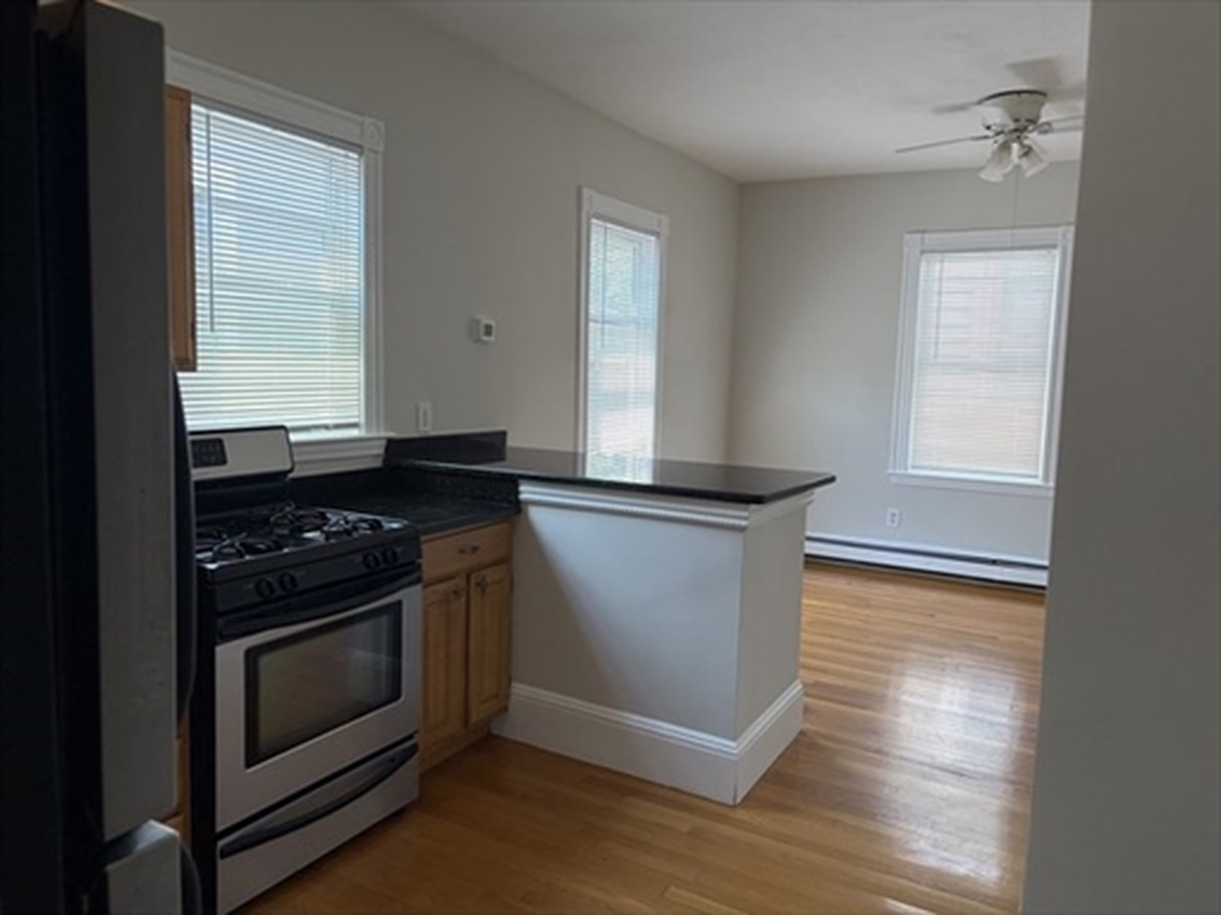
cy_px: 458
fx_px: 917
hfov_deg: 67.3
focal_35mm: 26
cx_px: 610
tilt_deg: -5.0
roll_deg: -1.4
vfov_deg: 53.0
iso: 100
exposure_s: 1/160
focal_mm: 5.96
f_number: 1.6
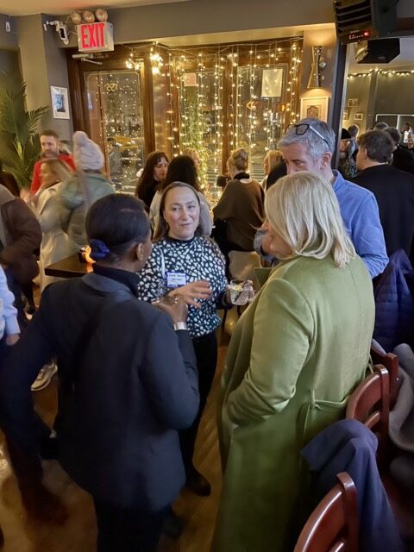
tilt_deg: -20.1
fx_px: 415
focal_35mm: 26
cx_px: 207
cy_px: 276
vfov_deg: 67.3
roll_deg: +0.1
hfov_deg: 53.1
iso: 1000
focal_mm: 4.2
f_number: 1.6
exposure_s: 1/24
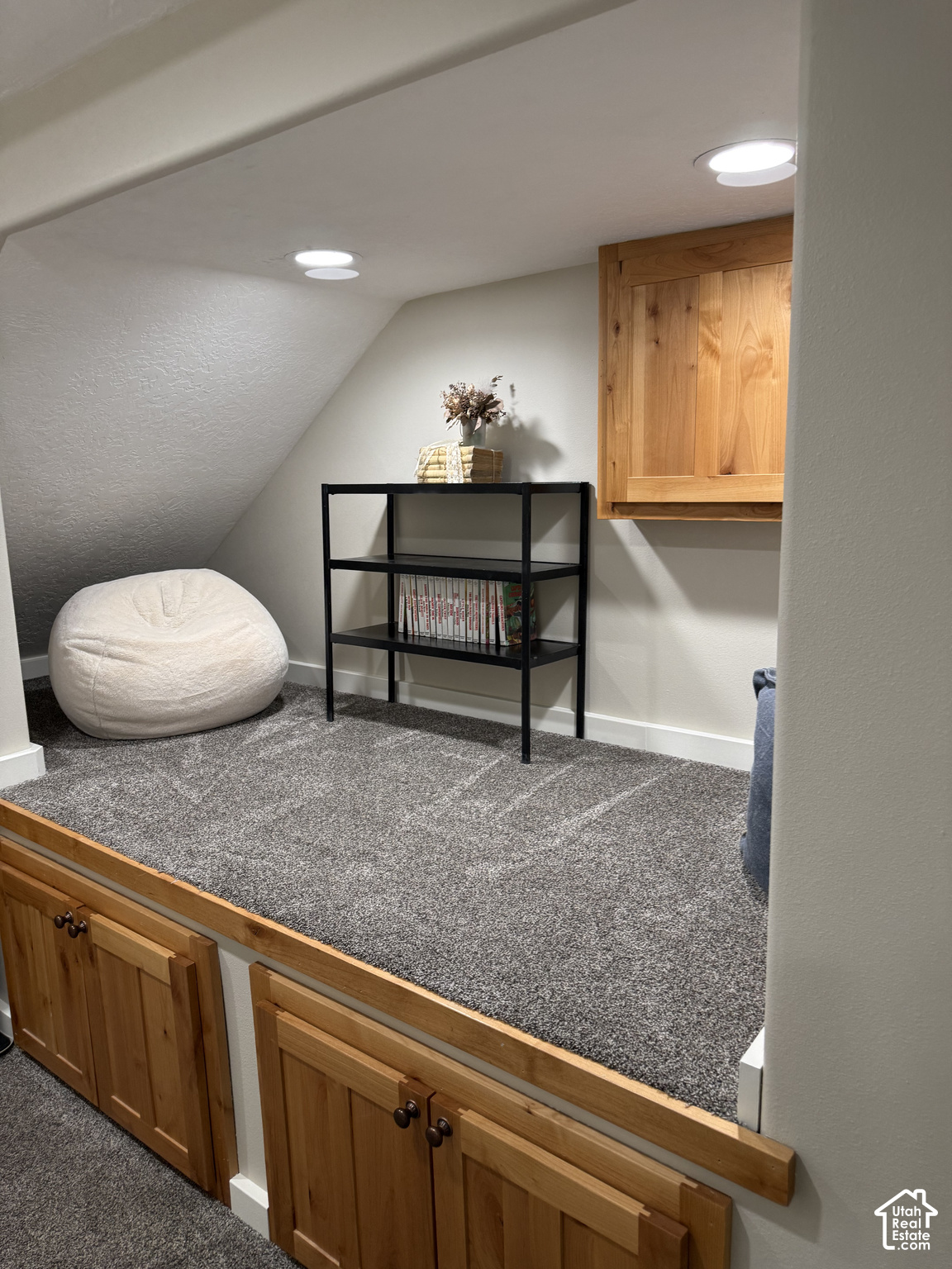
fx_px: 880
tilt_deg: -5.2
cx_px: 476
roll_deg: +2.6
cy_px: 634
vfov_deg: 71.6
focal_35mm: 24
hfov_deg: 56.8
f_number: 1.78
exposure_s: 1/120
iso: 200
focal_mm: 6.76
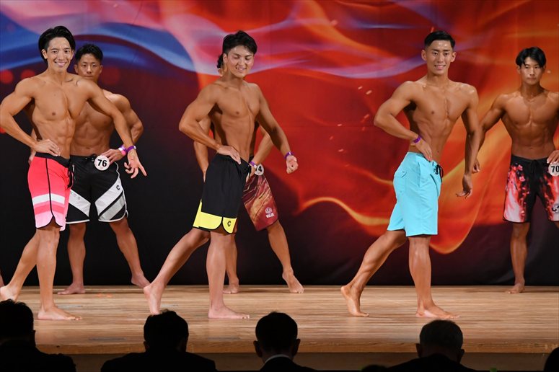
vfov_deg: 6.1
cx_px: 280
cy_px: 186
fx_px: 3492
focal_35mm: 225
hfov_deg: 9.2
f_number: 5.6
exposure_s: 1/400
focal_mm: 150
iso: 3200
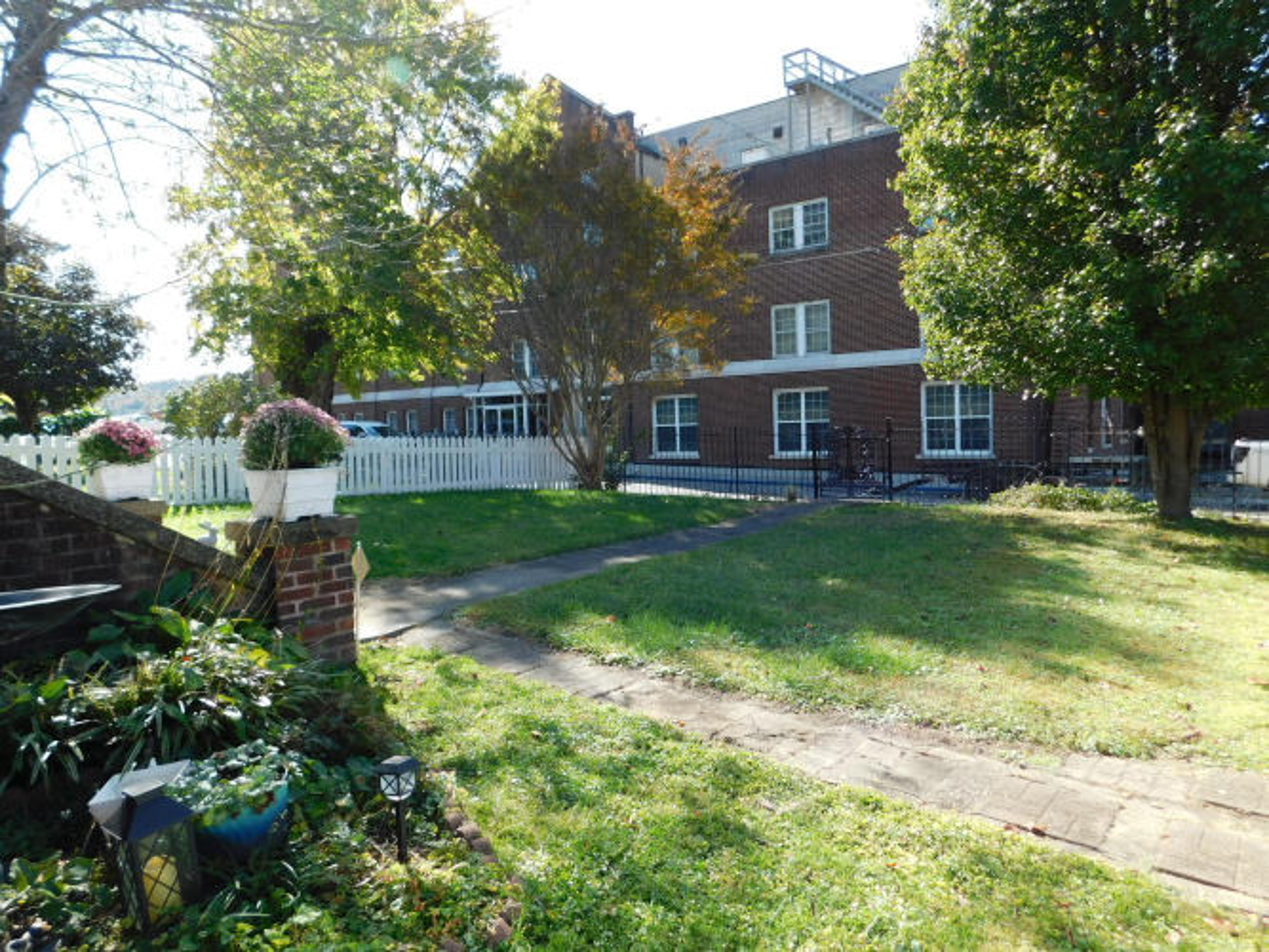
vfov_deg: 58.9
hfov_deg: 73.9
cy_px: 476
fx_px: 843
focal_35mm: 23
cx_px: 634
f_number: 3
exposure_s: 1/400
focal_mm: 4
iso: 125
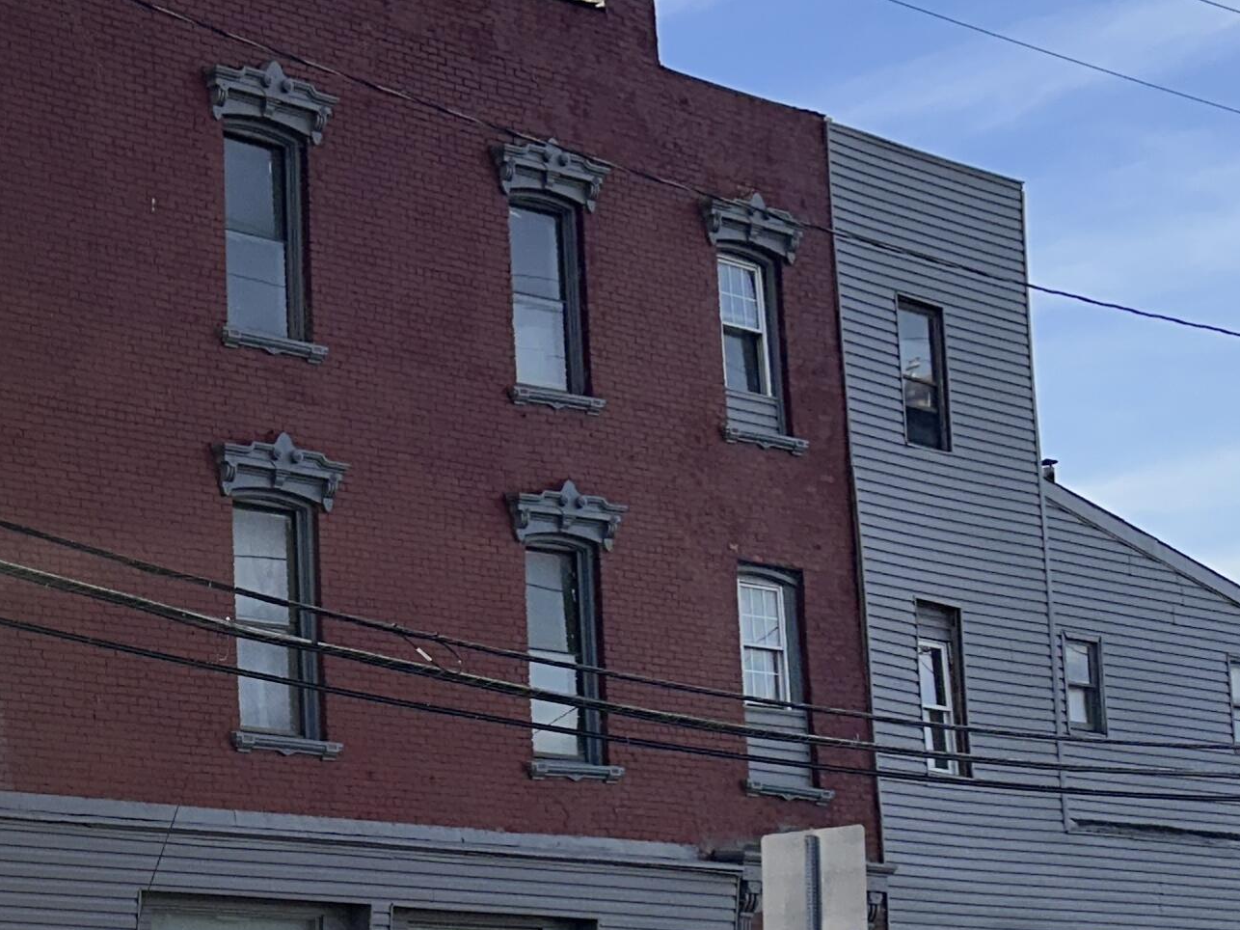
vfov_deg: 25.9
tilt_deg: +7.5
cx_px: 70
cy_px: 651
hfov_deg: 32.3
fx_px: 2006
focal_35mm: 56
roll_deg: +0.3
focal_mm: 6.86
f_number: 1.78
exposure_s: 1/2410
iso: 80
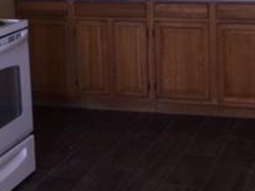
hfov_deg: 22.1
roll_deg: +0.7
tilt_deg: -9.4
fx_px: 648
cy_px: 16
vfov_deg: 16.5
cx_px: 178
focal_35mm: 88
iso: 32
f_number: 2.2
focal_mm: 4.15
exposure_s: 1/33
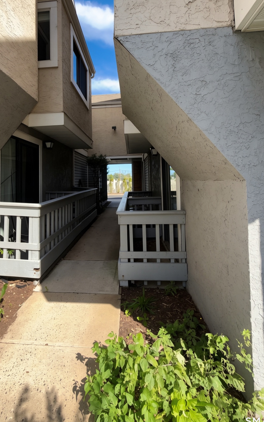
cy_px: 173
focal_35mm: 18
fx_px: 207
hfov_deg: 64.7
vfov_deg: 90.2
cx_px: 113
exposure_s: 1/408
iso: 20
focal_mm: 2.22
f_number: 2.2
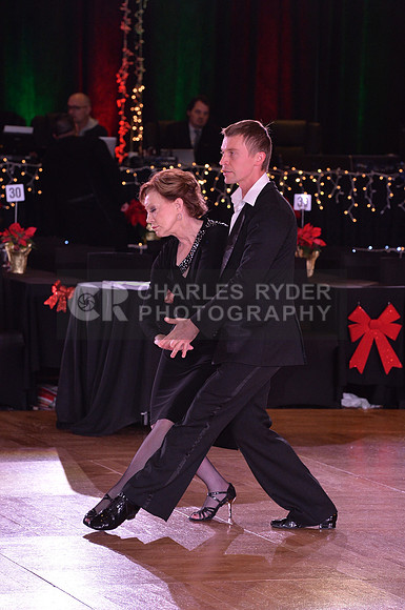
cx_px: 202
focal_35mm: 170
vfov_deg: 12.1
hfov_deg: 8.1
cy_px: 305
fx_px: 2877
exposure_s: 1/250
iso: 2000
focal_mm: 170
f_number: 7.1
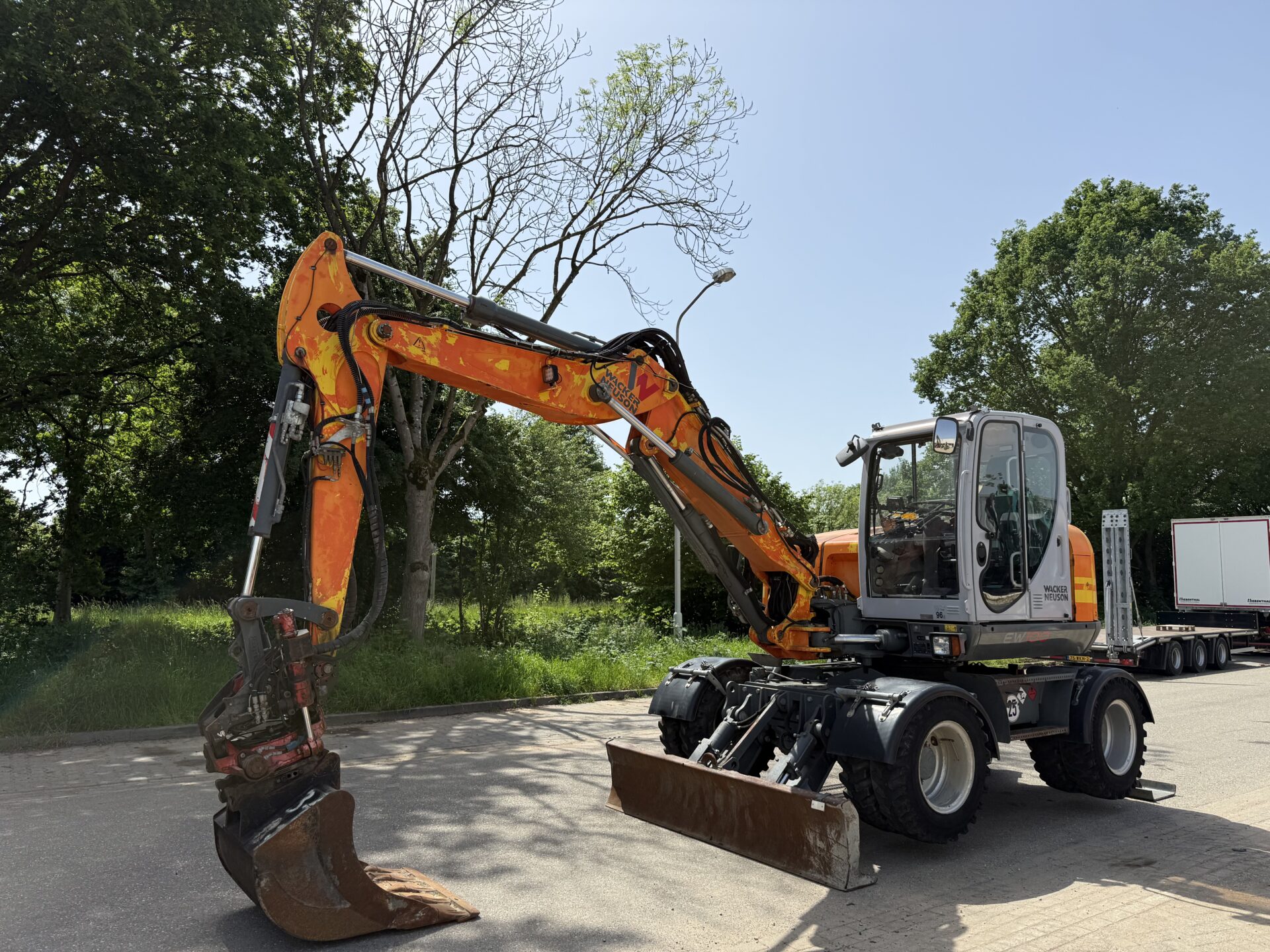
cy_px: 476
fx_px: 881
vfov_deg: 56.8
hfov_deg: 71.6
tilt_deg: +8.8
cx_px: 635
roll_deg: +0.6
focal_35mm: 24
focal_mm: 6.76
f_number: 1.78
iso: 80
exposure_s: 1/4975
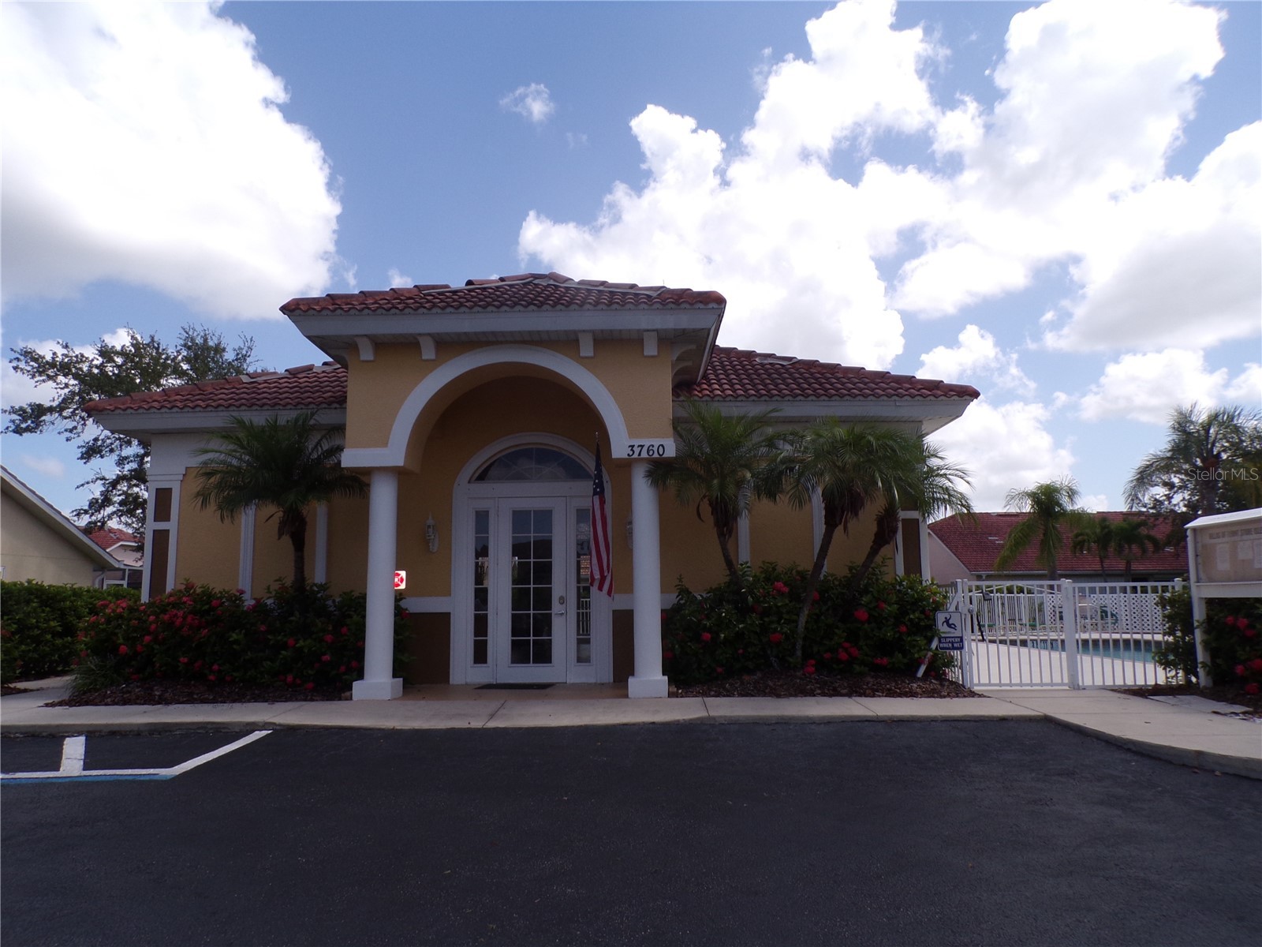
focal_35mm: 24
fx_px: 875
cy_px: 474
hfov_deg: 71.6
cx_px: 631
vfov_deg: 56.8
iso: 80
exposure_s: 1/340
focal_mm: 4.3
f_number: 5.8
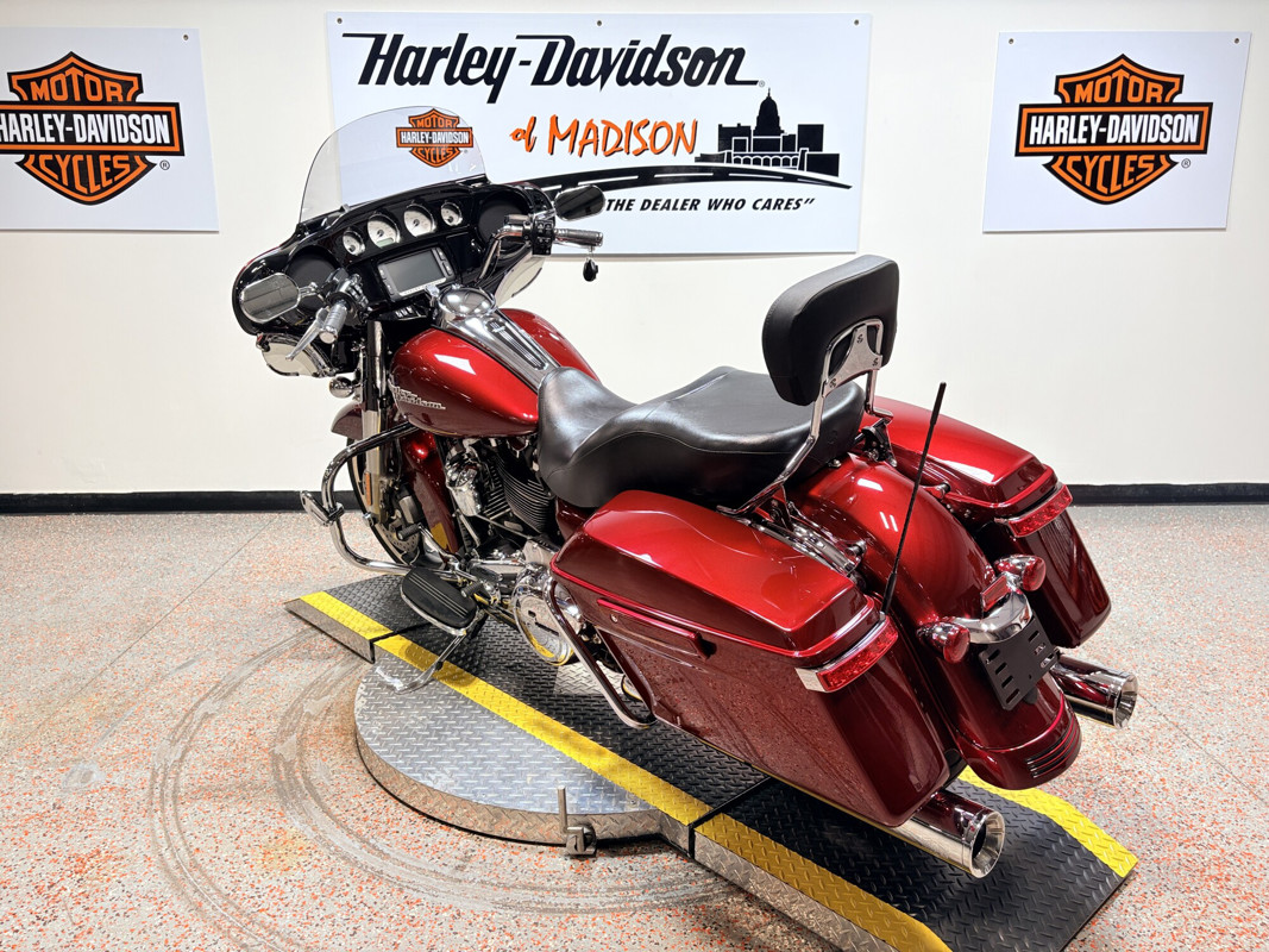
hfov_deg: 67.3
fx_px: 953
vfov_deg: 53.1
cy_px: 476
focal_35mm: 26
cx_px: 634
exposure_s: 1/120
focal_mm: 5.96
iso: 50
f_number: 1.6
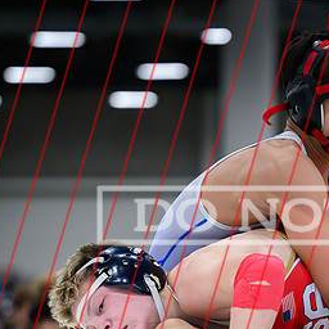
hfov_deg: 6.4
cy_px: 270
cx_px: 297
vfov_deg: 6.4
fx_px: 2936
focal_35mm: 273
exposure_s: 1/800
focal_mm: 100
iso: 10000
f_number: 2.8
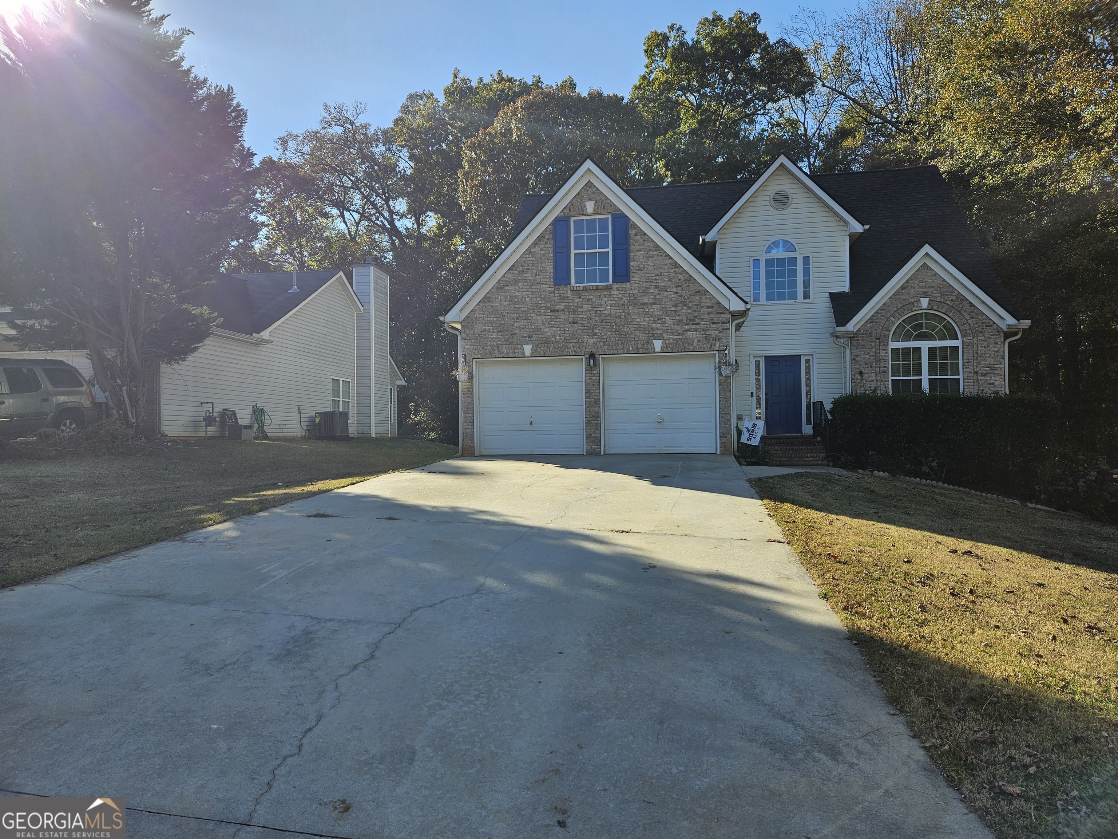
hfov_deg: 73.9
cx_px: 559
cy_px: 420
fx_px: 743
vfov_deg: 58.9
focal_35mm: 23
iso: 25
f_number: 1.8
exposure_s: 1/1179
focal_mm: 5.4
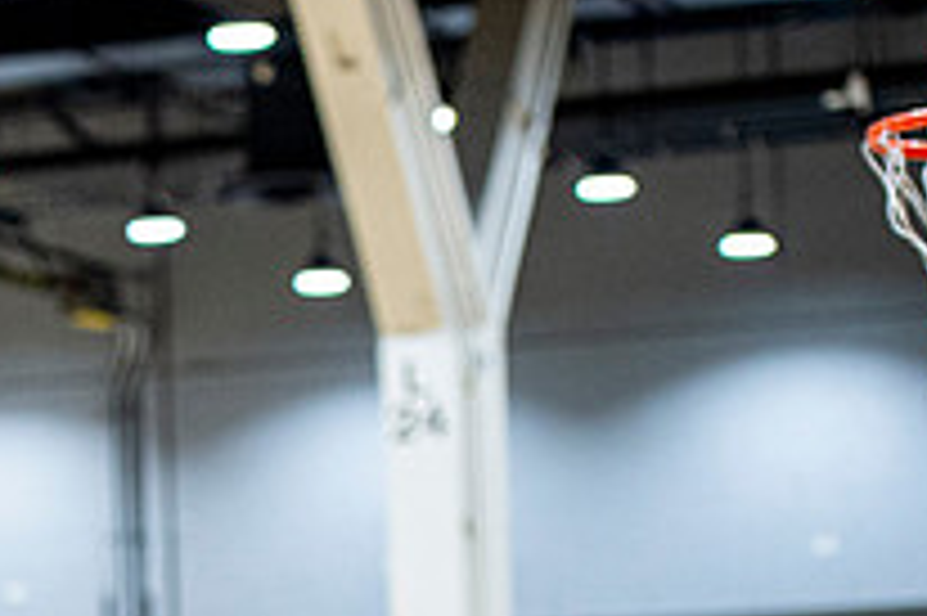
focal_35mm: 211
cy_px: 836
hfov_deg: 9.6
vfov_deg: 6.4
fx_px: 5429
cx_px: -153
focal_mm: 75
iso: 2000
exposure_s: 1/320
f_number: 2.8
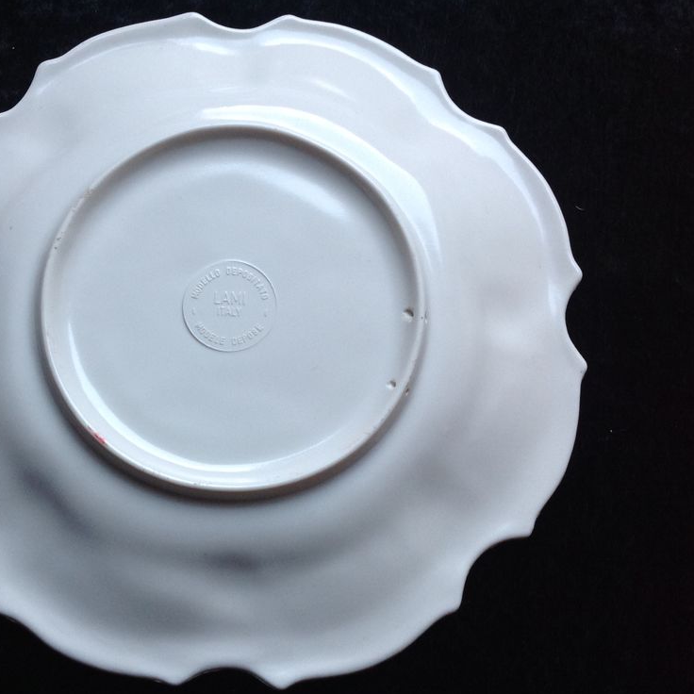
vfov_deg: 40.0
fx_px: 953
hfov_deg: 39.7
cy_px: 349
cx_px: 254
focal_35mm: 42
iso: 100
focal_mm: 4.28
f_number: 2.4
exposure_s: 1/15
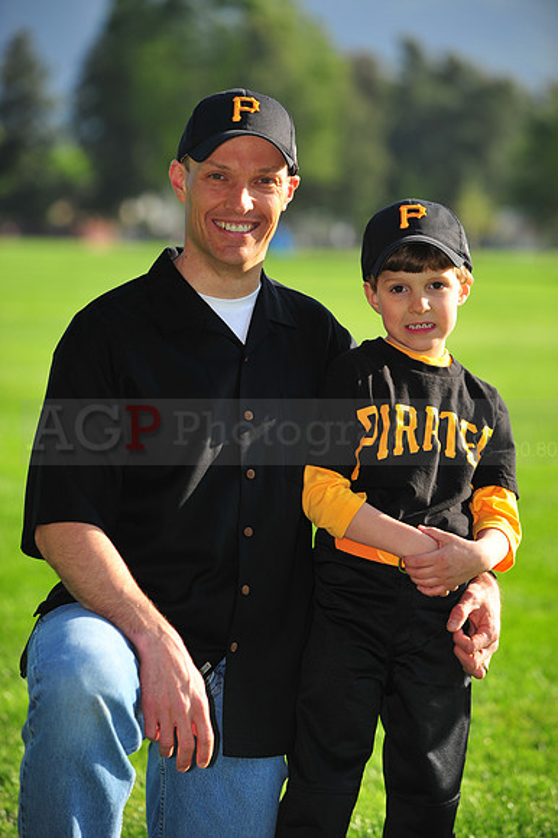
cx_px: 279
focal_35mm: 165
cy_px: 419
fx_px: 3841
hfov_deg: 8.3
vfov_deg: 12.5
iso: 200
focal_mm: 165
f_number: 4
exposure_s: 1/1250
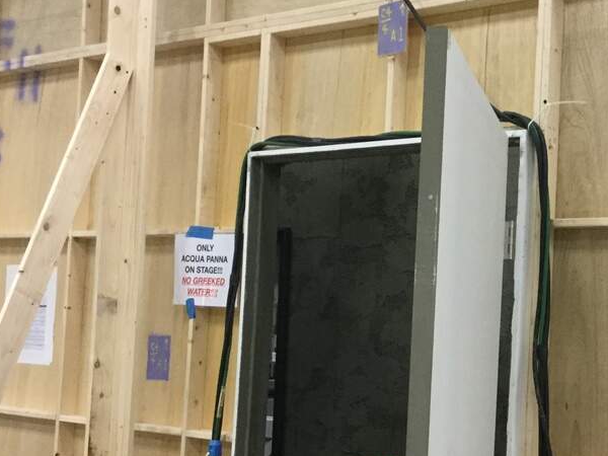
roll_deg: -3.0
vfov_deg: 23.6
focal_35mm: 62
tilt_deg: -0.4
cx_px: 487
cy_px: 291
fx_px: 1089
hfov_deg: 30.4
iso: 160
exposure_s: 1/30
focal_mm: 3.3
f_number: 2.4
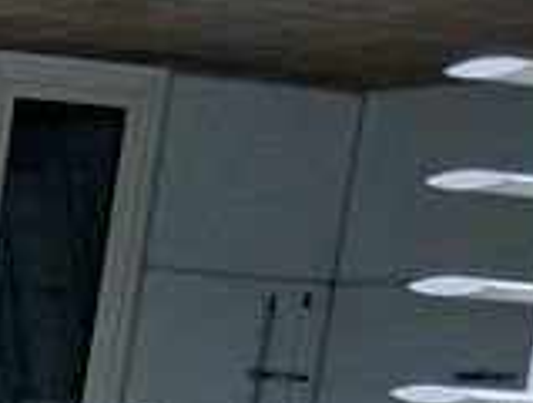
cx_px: -1086
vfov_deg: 8.0
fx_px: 2577
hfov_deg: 9.3
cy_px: 1098
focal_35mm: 167
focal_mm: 3.98
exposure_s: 1/219
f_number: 1.8
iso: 20
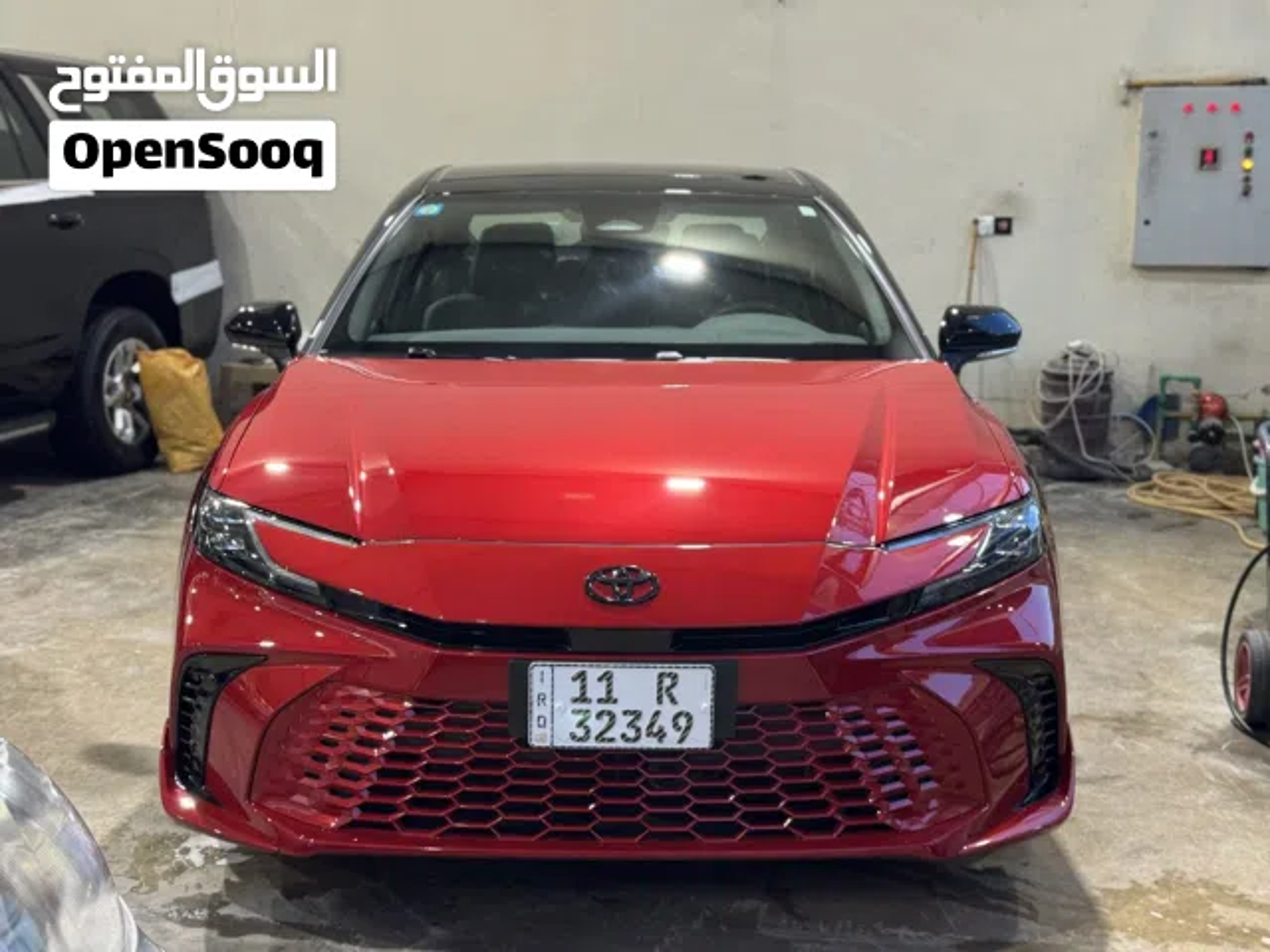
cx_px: 635
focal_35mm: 48
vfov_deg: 30.3
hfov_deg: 39.7
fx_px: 1761
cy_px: 476
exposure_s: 1/33
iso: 200
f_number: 1.78
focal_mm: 6.76
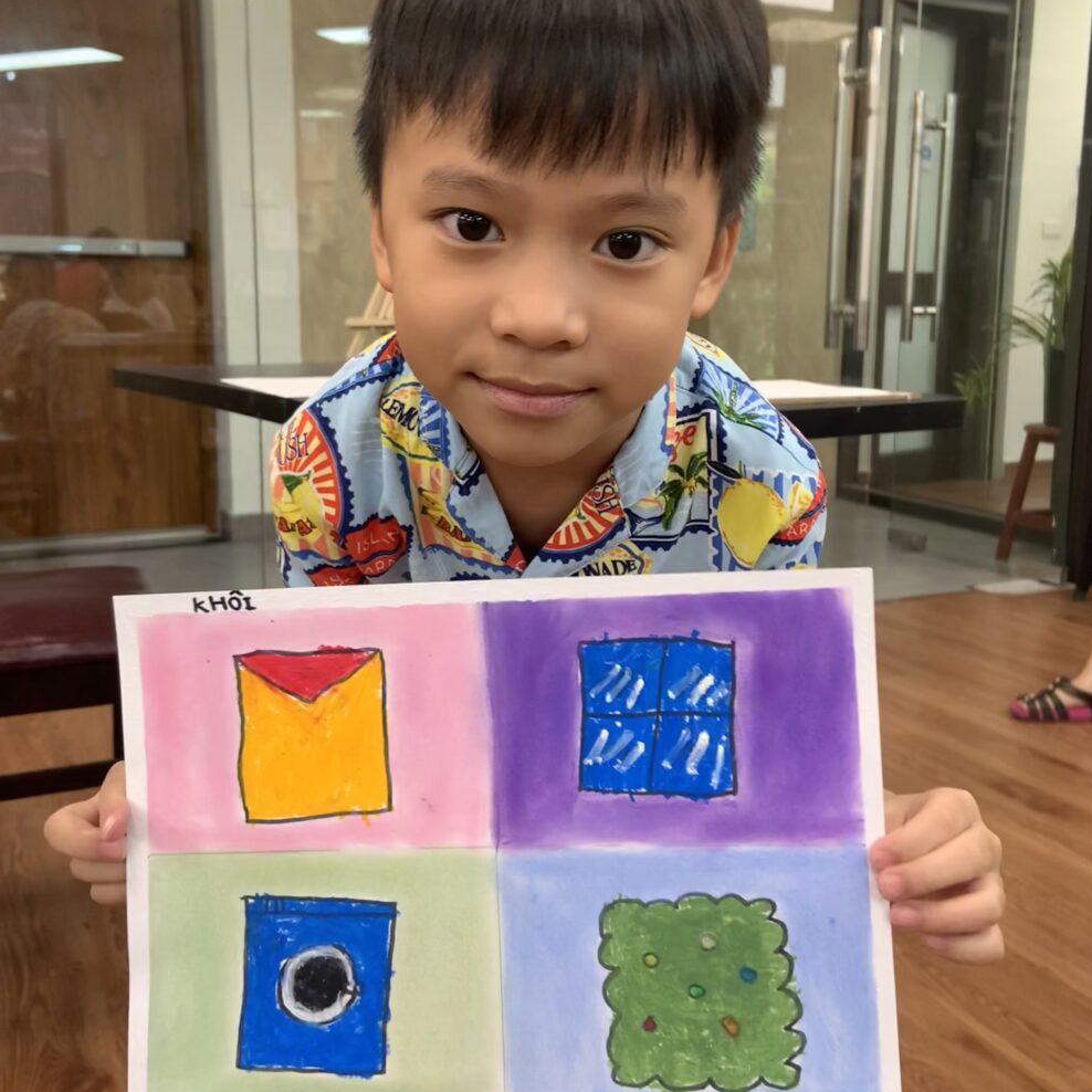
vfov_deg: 52.5
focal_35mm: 31
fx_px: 1106
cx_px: 544
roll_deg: -0.9
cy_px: 497
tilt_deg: -1.5
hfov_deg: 52.5
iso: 100
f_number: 1.8
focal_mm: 4.25
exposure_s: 1/68
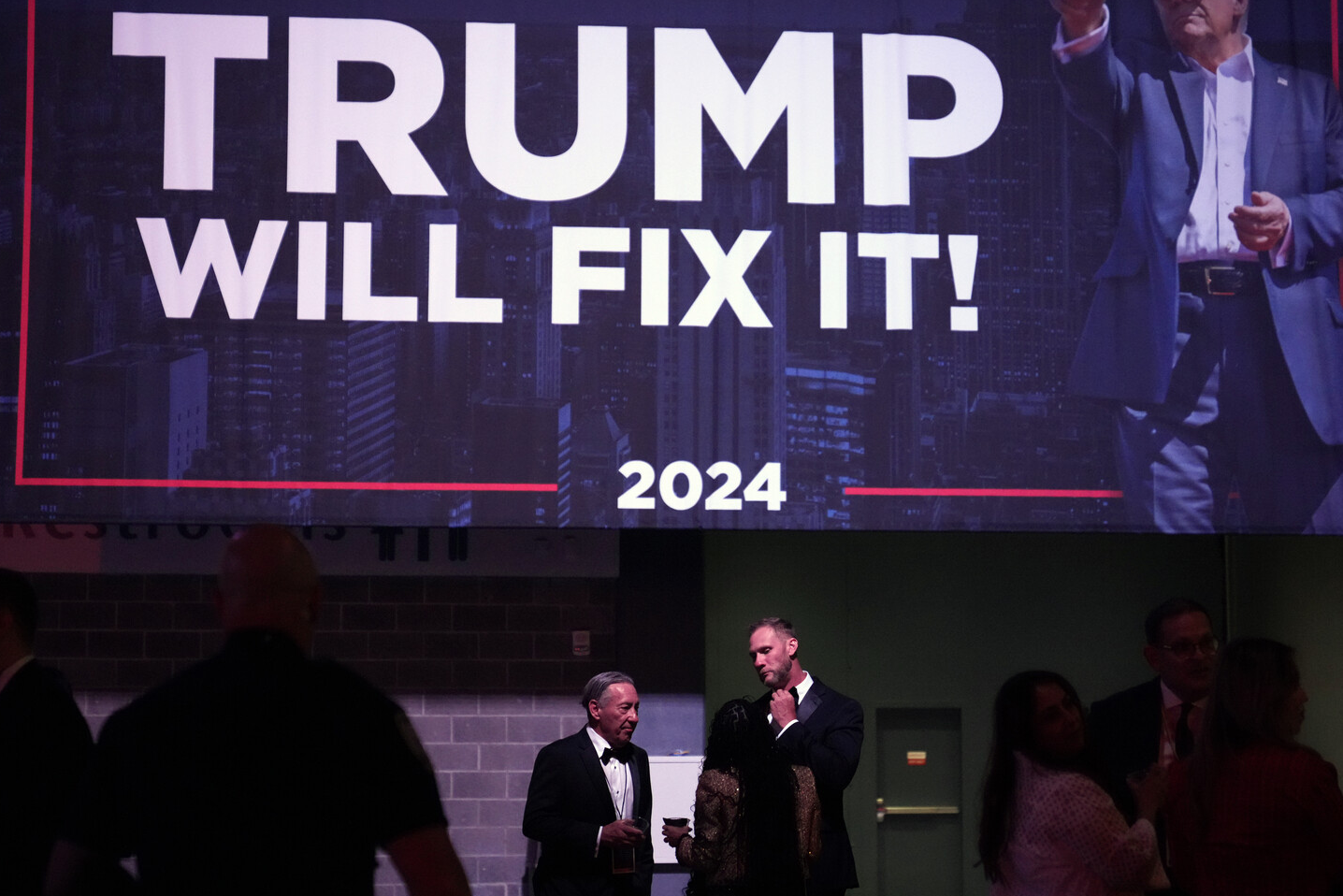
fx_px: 2910
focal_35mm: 78
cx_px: 719
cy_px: 406
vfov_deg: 17.5
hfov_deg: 26.0
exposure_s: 1/250
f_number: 3.2
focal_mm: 70
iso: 5000
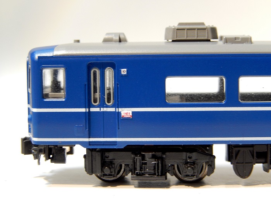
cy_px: 102
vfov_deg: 15.6
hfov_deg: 20.7
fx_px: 744
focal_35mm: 95
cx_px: 136
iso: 200
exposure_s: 1/1.6
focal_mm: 17
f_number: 5.2
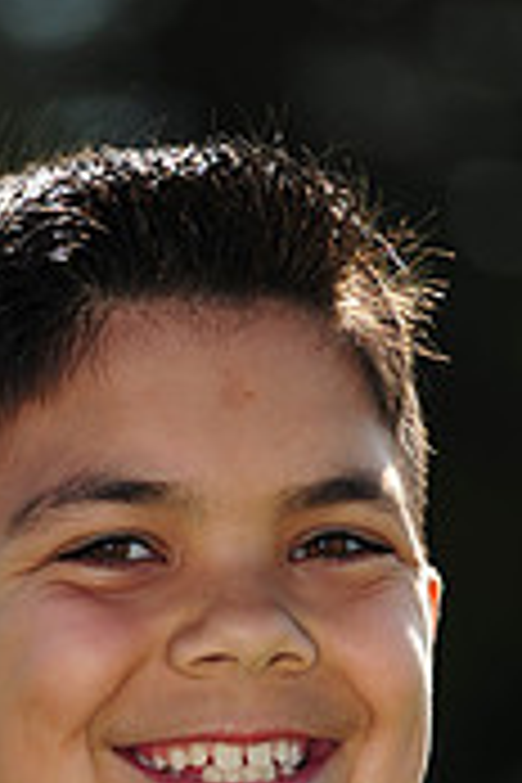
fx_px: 14528
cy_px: 1264
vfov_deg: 3.1
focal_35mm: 668
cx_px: 135
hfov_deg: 2.1
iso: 200
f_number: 4.5
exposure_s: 1/800
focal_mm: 200
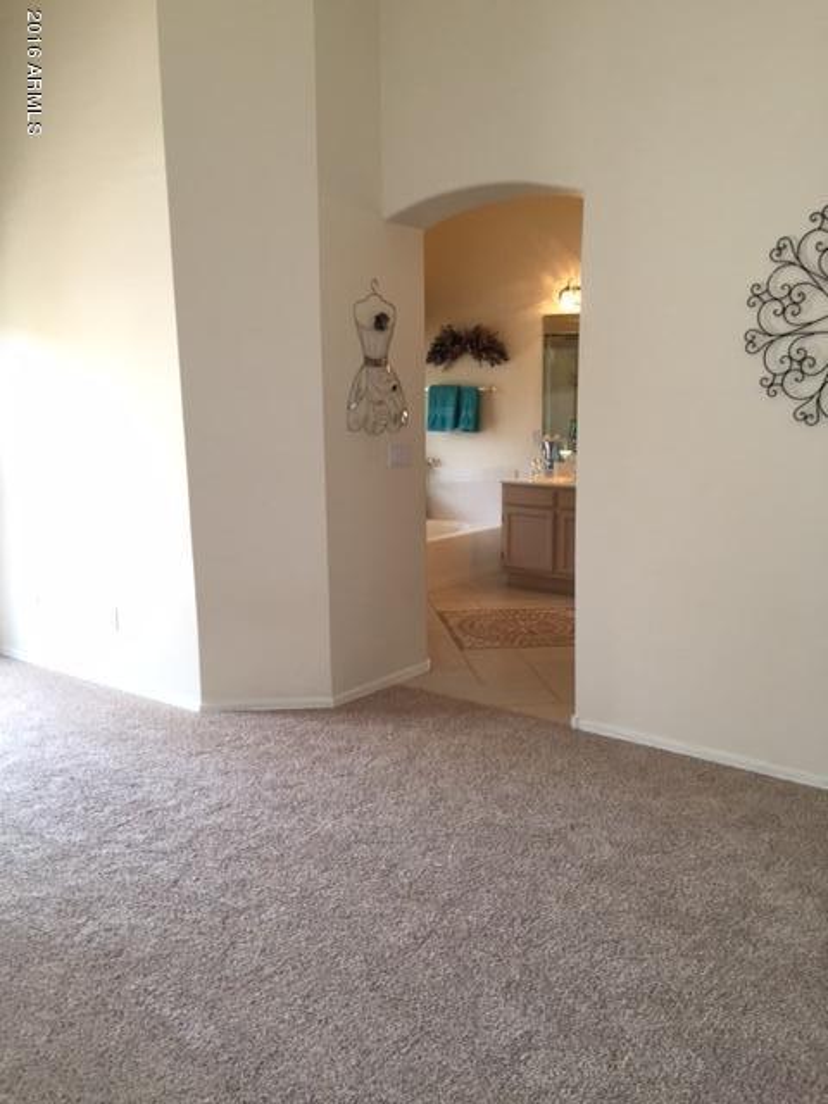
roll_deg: +0.4
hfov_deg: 48.2
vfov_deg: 61.7
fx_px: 925
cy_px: 552
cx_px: 414
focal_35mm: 29
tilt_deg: -6.5
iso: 32
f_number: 2.2
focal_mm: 4.15
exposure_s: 1/40
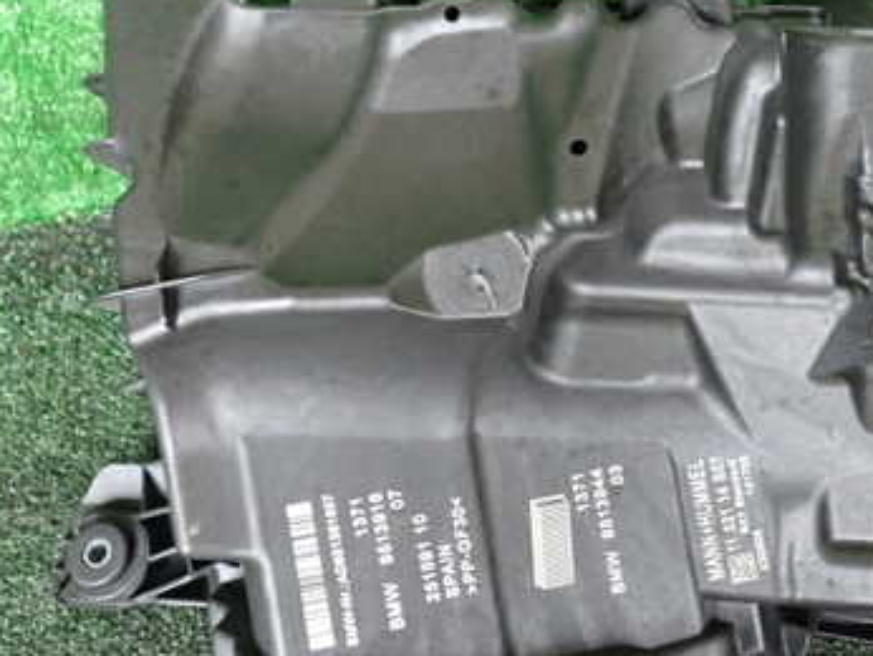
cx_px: 492
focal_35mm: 52
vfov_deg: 28.0
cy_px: 257
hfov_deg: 36.7
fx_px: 1312
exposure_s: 1/30
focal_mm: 5.4
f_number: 2.3
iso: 640
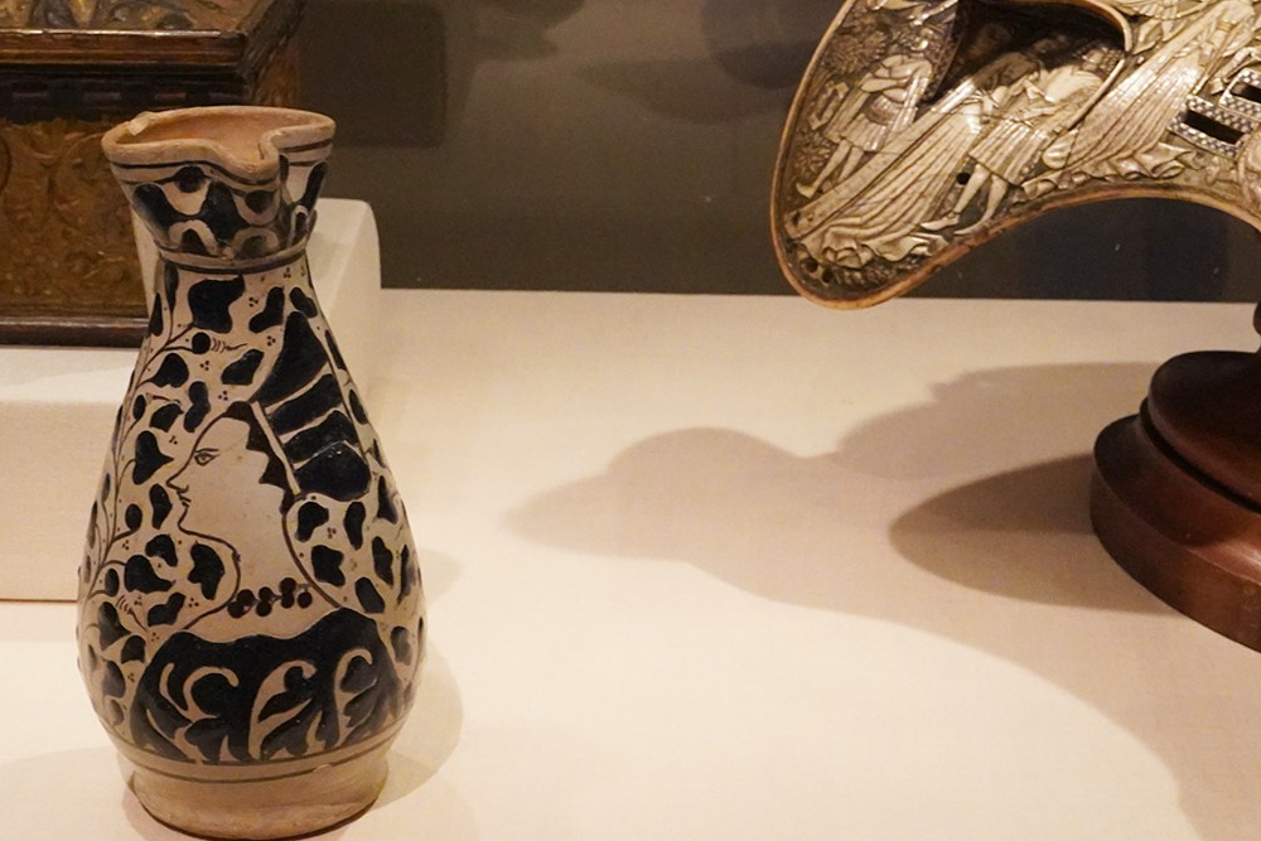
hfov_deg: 29.0
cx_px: 1008
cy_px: 372
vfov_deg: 20.0
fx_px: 2382
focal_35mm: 68
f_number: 7.1
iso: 8000
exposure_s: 1/100
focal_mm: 34
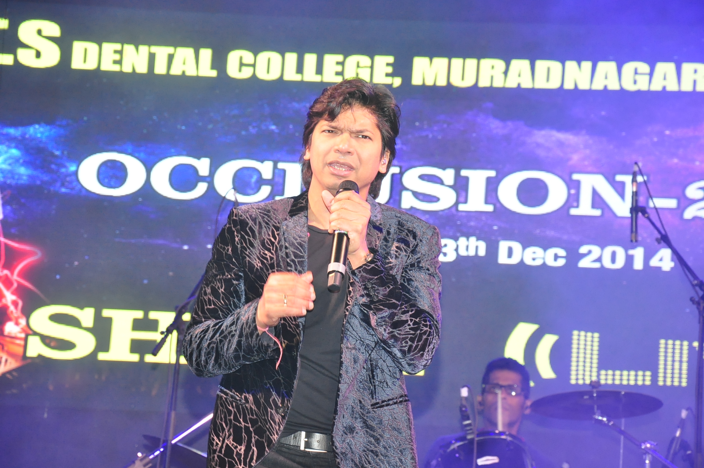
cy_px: 234
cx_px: 352
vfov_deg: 8.7
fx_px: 3076
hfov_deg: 13.1
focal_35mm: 158
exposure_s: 1/80
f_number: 9
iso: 1000
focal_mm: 105
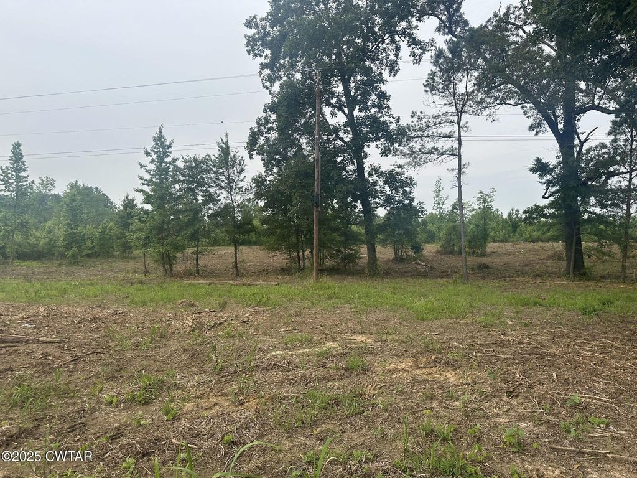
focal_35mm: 24
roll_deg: -0.2
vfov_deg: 56.8
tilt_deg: -1.4
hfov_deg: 71.6
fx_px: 442
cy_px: 239
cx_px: 318
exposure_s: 1/2110
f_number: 1.78
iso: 80
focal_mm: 6.86
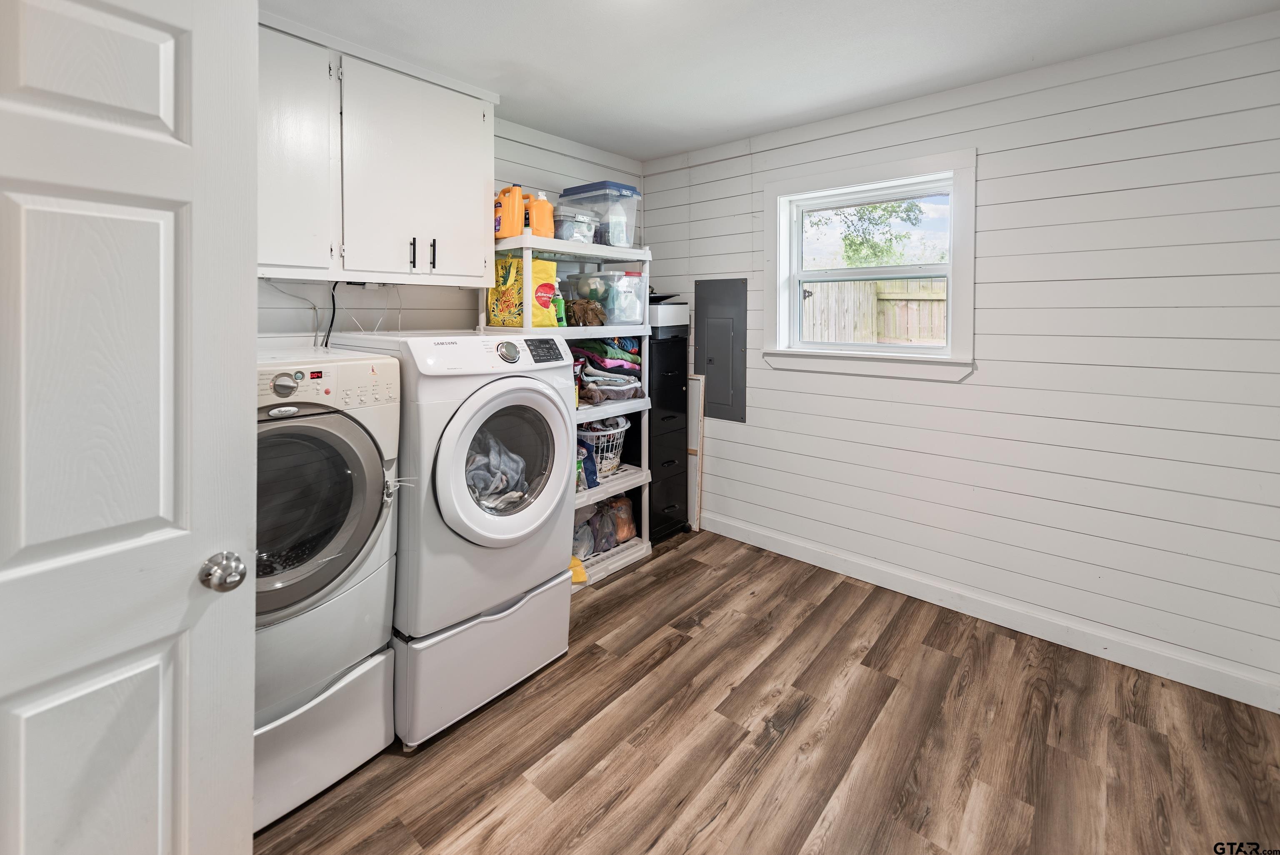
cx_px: 640
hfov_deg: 104.2
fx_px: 498
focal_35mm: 14
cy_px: 428
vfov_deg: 81.3
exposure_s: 1/6
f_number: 2.8
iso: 100
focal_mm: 14
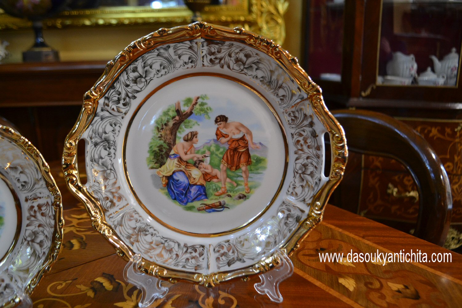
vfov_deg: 43.6
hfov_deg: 61.9
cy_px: 154
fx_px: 385
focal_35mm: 30
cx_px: 231
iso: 640
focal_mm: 20
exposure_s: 1/60
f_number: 3.8
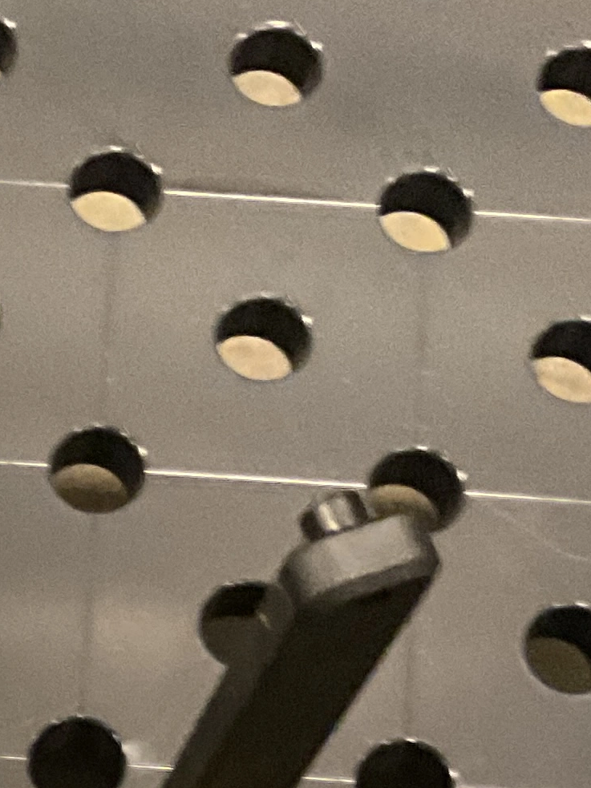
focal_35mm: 119
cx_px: -567
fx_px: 2710
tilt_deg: -79.0
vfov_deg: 14.7
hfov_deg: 11.3
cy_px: 1361
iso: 400
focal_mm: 3
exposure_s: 1/30
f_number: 1.8
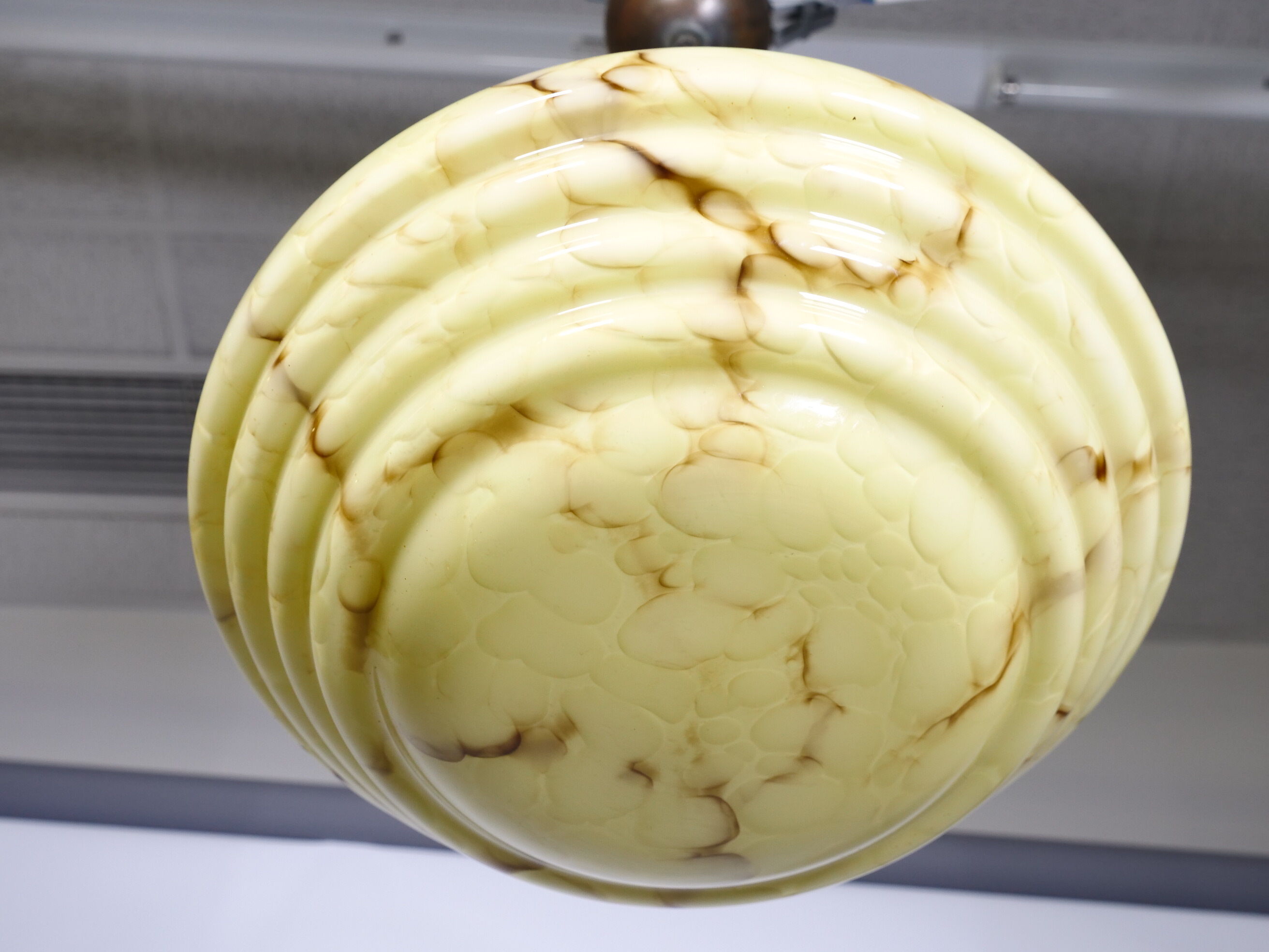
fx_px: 1686
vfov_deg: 31.5
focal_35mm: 46
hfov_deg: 41.2
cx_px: 634
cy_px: 476
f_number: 6.3
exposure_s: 1/60
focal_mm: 23
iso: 500
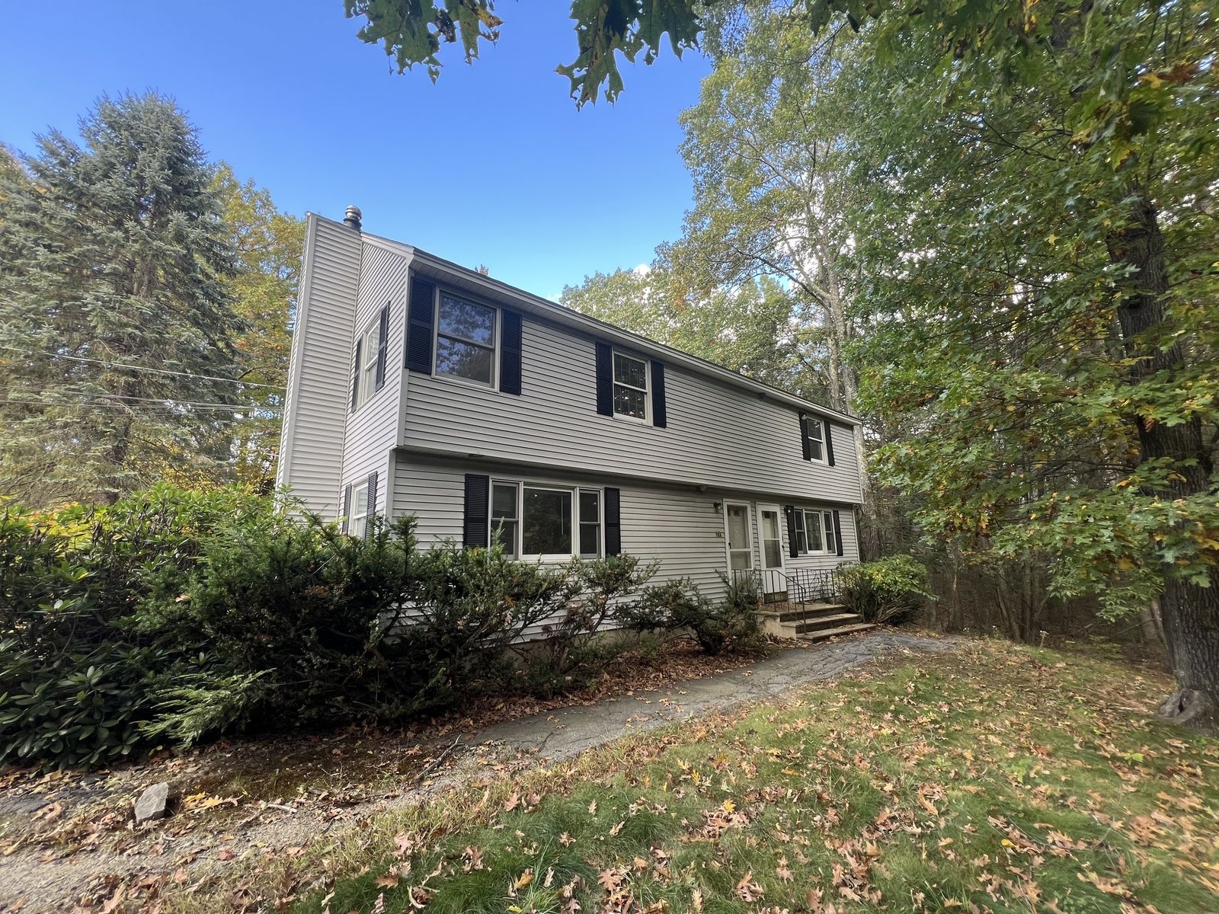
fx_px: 458
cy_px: 457
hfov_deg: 106.2
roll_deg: +0.7
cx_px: 610
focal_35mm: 13
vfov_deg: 89.9
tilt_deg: +11.1
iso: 40
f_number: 1.8
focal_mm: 1.57
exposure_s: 1/99
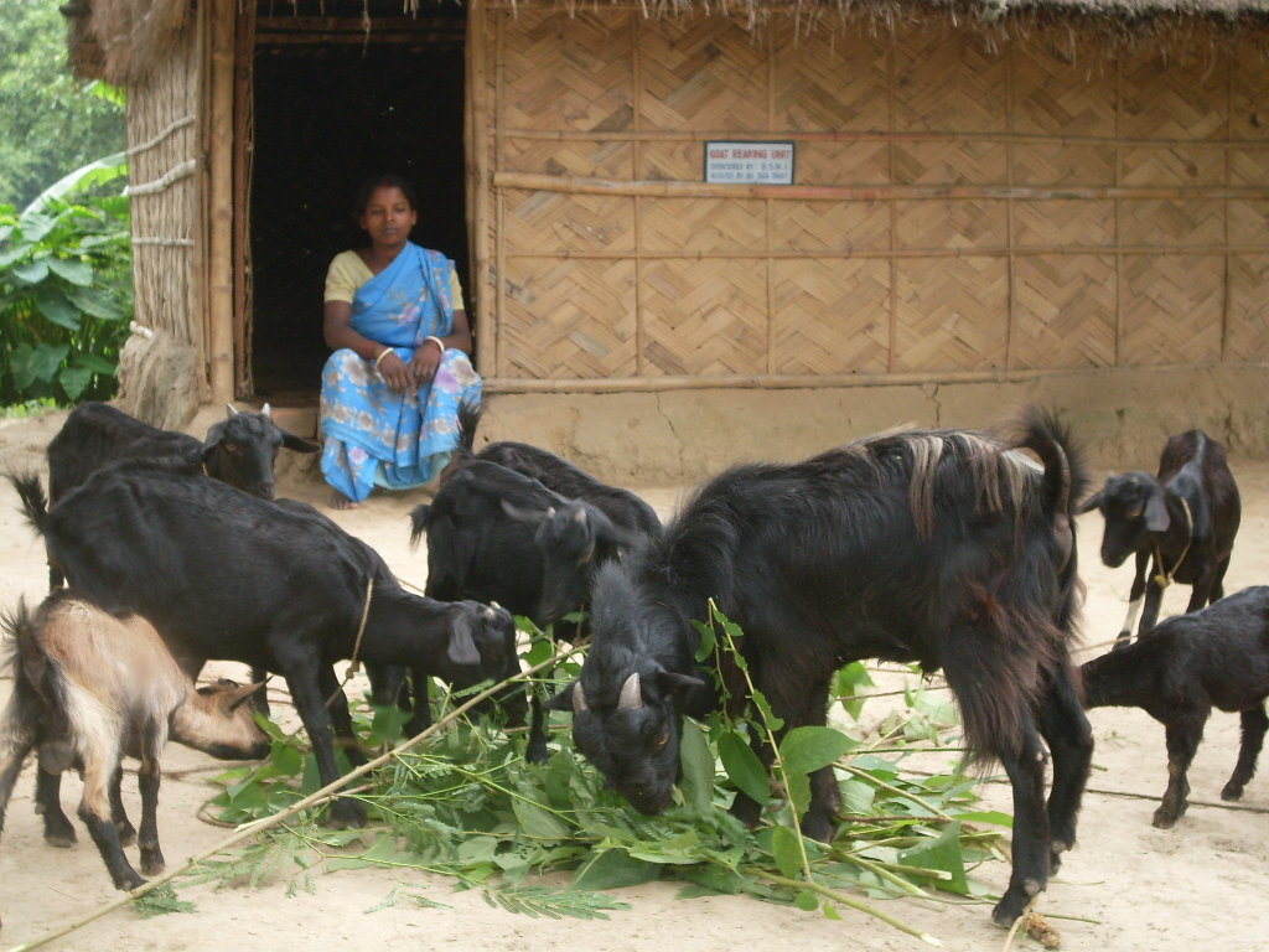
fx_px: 2603
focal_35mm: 71
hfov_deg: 27.4
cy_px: 476
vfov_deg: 20.7
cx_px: 634
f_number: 3.7
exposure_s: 1/60
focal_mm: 11.7
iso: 80
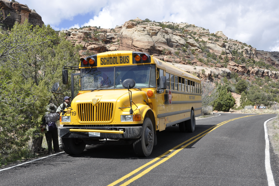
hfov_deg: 46.9
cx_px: 142
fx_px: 322
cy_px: 93
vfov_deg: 32.2
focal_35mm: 42
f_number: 9
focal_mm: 27
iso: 200
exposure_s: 1/320
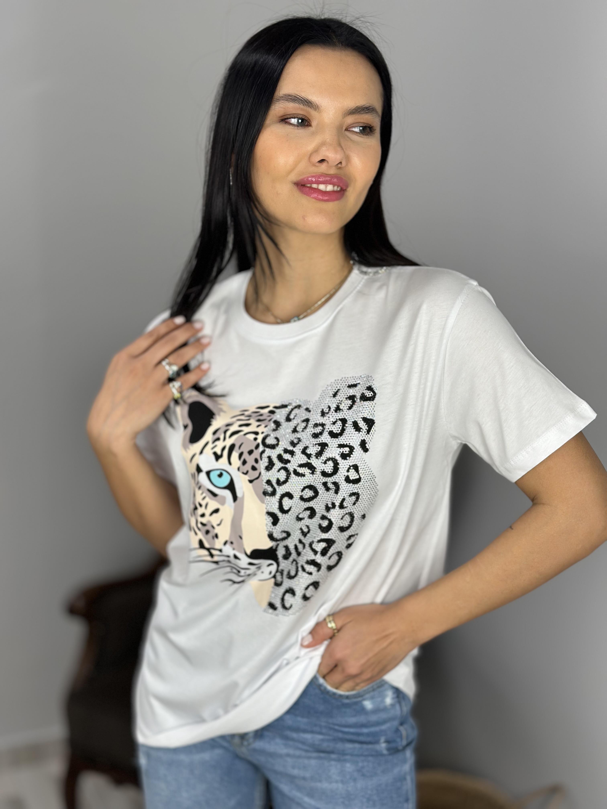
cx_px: 304
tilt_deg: -13.1
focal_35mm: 48
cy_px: 404
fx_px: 1122
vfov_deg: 39.7
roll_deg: -2.6
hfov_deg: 30.3
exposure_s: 1/100
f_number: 1.78
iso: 64
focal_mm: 6.86
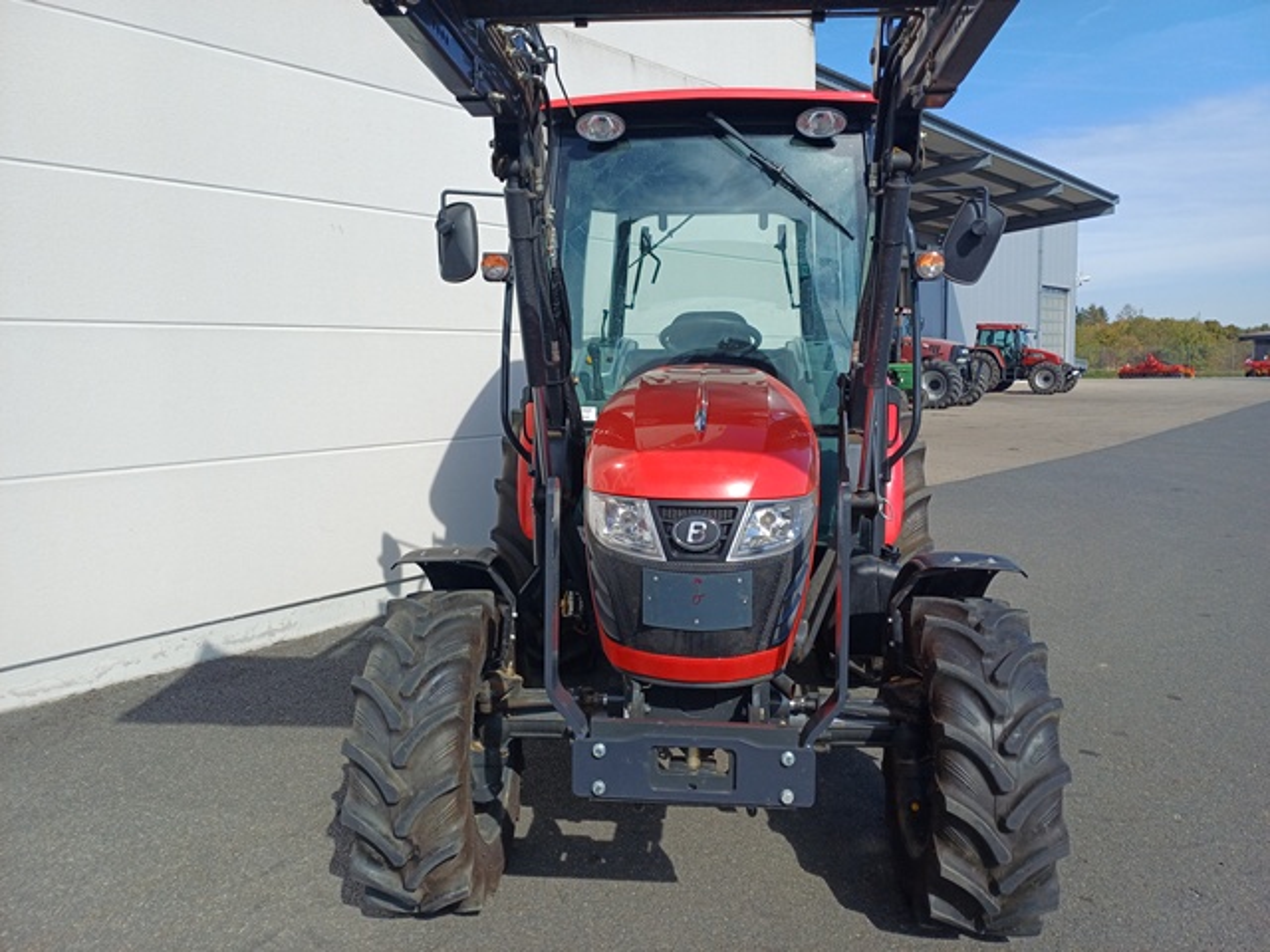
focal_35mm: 25
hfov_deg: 69.4
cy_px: 476
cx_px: 635
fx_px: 917
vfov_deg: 54.9
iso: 50
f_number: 1.8
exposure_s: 1/1095
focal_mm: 4.65
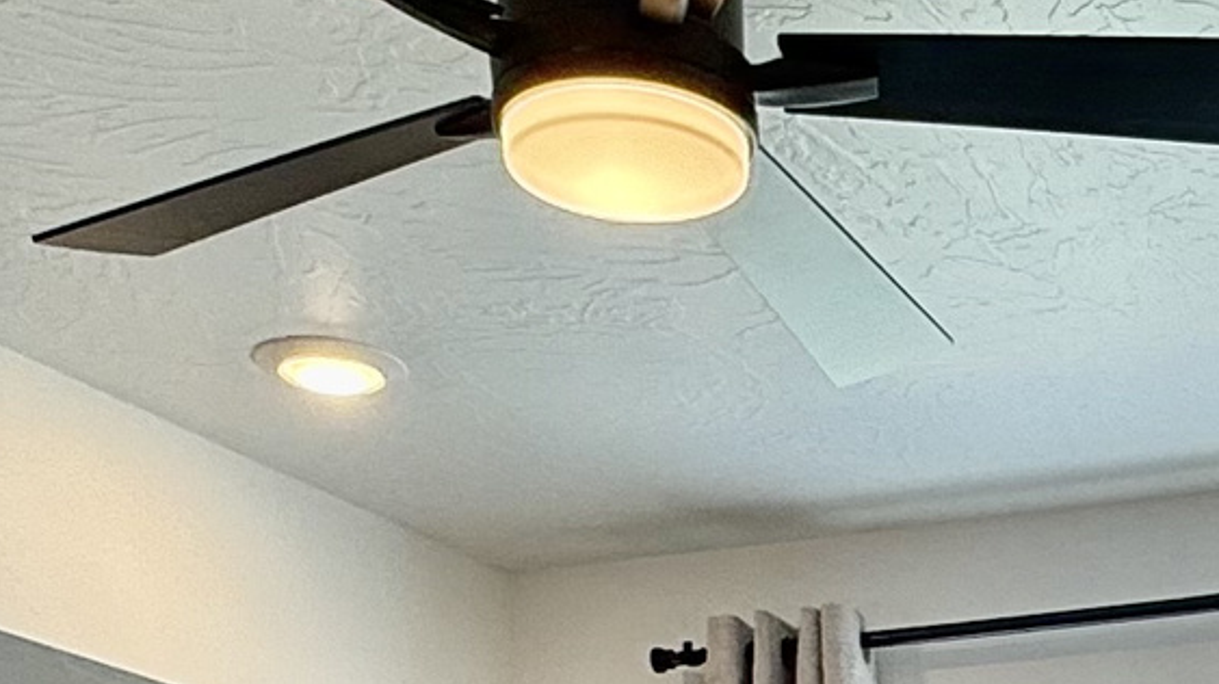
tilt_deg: -4.5
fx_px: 2488
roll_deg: +0.8
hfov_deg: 26.0
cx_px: 1245
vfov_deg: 13.0
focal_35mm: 77
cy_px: 1491
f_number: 2.2
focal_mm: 2.22
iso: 64
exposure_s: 1/161
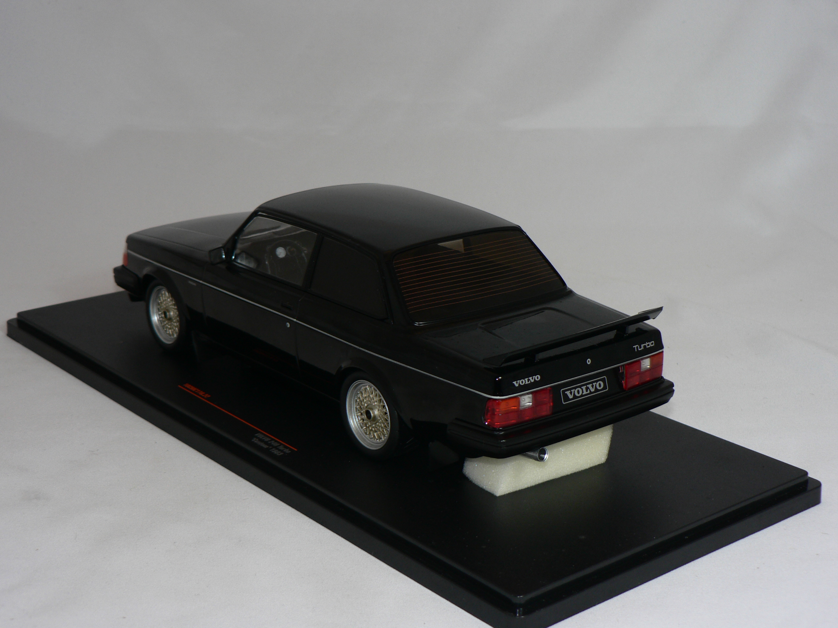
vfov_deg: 25.2
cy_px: 314
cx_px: 419
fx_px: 1404
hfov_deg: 33.2
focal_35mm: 58
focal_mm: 9.6
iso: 80
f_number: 3.2
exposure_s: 1/60
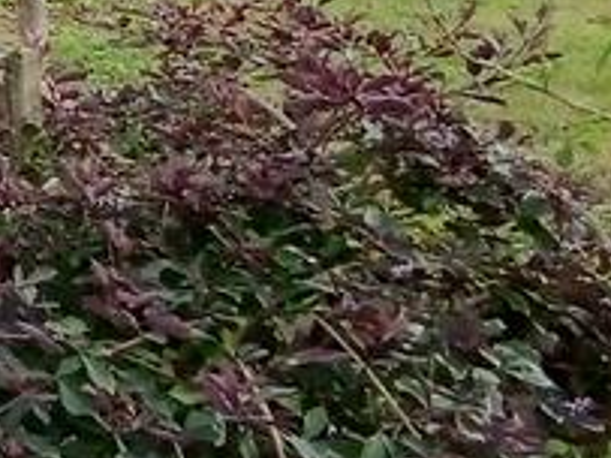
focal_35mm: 67
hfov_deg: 22.7
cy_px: -99
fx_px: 1182
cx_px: -343
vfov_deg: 20.4
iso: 50
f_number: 2.2
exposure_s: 1/1033
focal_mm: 1.4
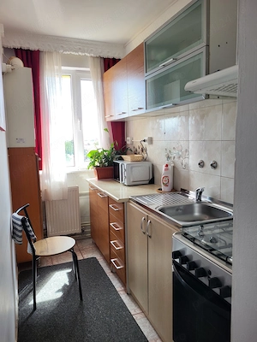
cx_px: 128
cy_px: 171
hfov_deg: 53.1
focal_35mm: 26
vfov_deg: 67.3
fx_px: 257
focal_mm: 5.4
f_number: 1.8
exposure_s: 1/101
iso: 40
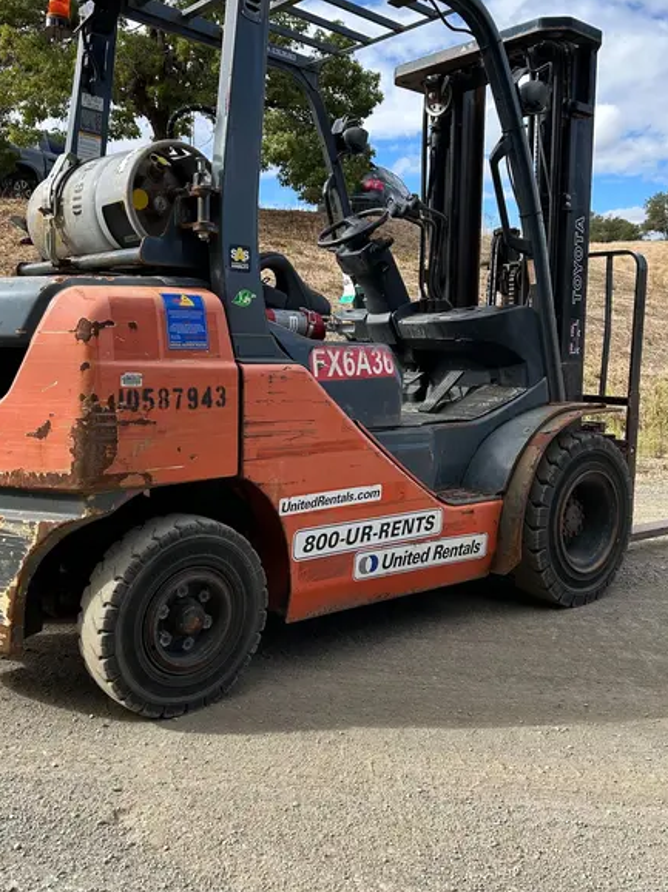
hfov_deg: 42.8
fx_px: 850
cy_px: 417
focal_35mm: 33
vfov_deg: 55.3
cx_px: 285
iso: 50
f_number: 1.5
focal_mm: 5.7
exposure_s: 1/1698
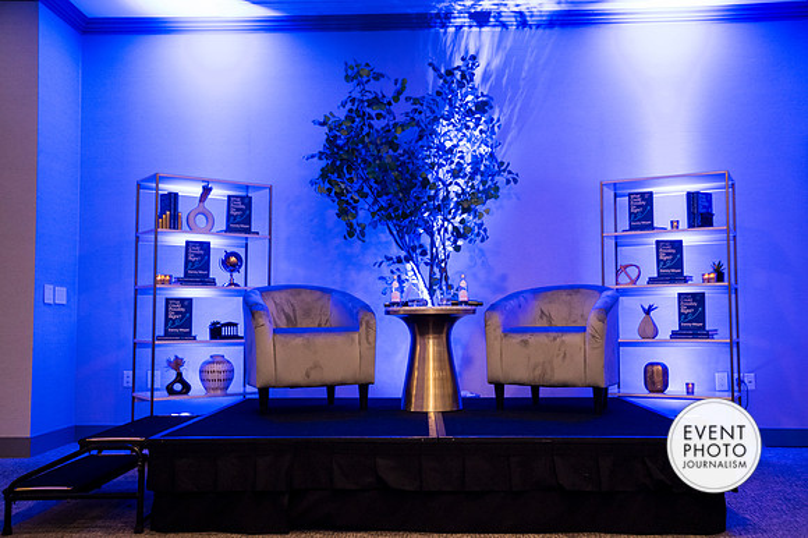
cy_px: 269
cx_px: 404
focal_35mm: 35
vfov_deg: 37.8
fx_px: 785
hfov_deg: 54.5
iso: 4000
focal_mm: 35
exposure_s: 1/200
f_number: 4
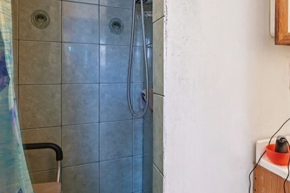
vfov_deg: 43.3
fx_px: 241
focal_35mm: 30
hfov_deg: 58.9
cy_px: 74
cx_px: 215
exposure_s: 1/2.5
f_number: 8
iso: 250
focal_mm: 14
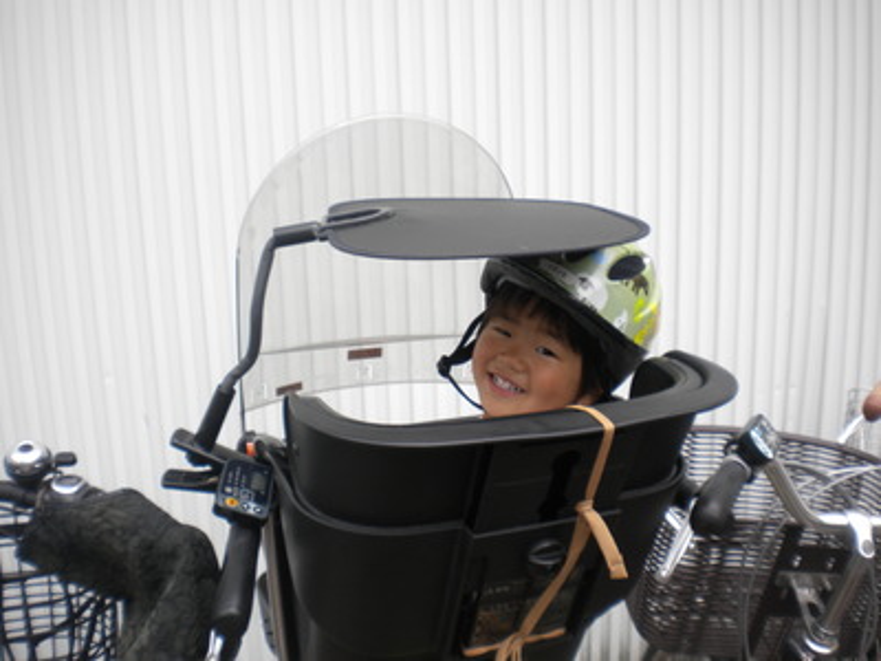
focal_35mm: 35
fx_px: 891
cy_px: 330
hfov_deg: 52.6
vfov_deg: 40.7
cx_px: 440
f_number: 4.6
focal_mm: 6.3
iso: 80
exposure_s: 1/292
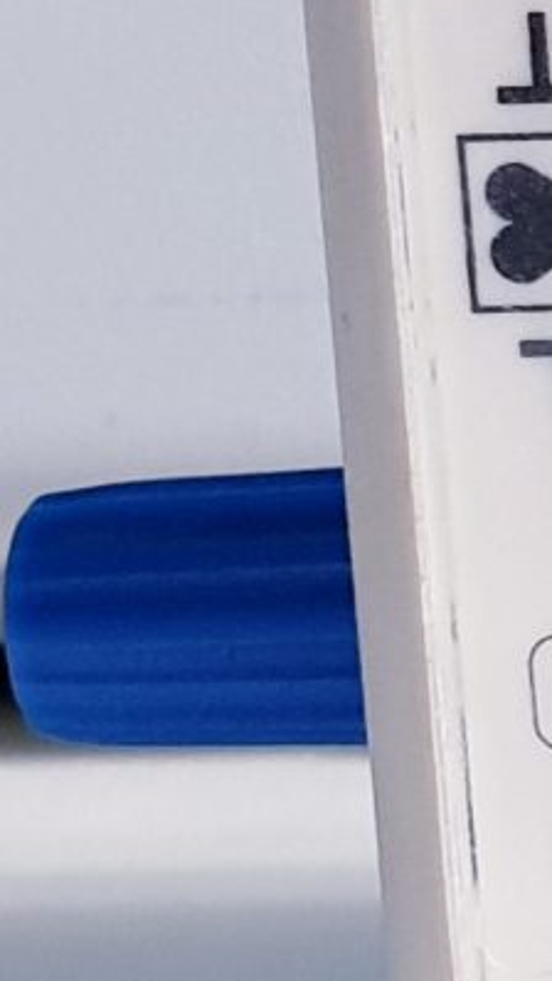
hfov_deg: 5.9
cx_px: 1971
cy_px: 525
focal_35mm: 182
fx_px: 4734
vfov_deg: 11.8
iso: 160
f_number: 2.4
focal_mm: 4.3
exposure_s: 1/50
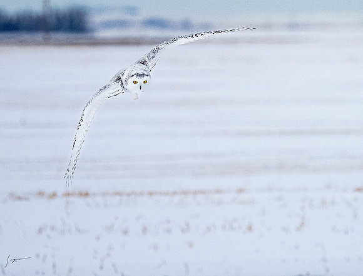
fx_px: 11968
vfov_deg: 1.3
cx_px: 254
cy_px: 15
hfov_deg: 1.7
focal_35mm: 1136
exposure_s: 1/2000
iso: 3200
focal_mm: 400
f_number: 5.6
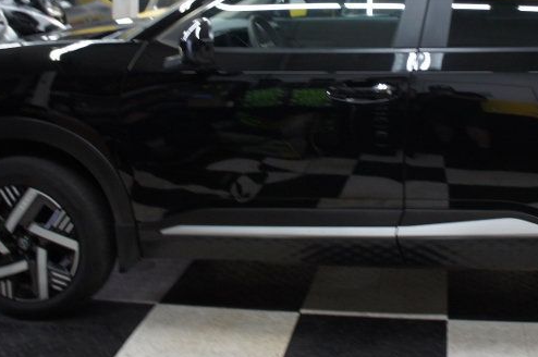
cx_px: 389
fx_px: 836
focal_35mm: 56
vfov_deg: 23.6
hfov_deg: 35.1
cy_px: 52
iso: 320
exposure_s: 1/30
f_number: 3.5
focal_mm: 18
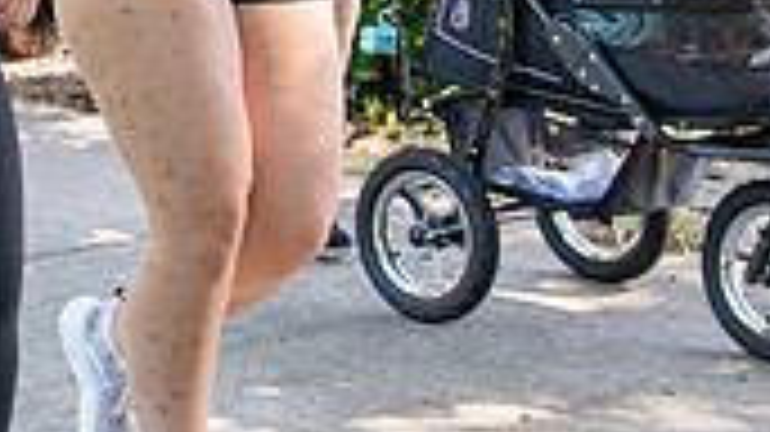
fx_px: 2612
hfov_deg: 15.5
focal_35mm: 128
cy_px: -414
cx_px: -360
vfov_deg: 8.9
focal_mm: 24
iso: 500
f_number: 3.5
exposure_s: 1/400
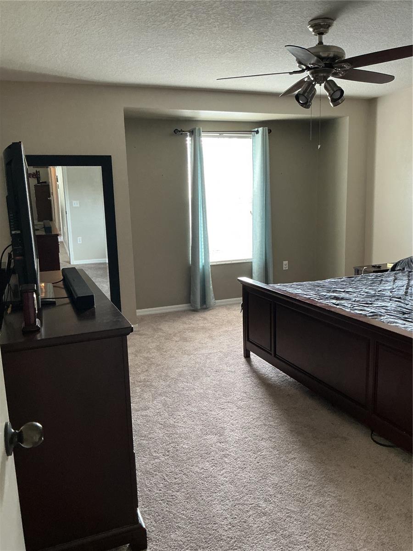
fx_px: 461
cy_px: 276
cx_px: 206
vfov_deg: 61.7
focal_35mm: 29
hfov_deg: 48.2
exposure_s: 1/50
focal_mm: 3
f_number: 1.8
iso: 200
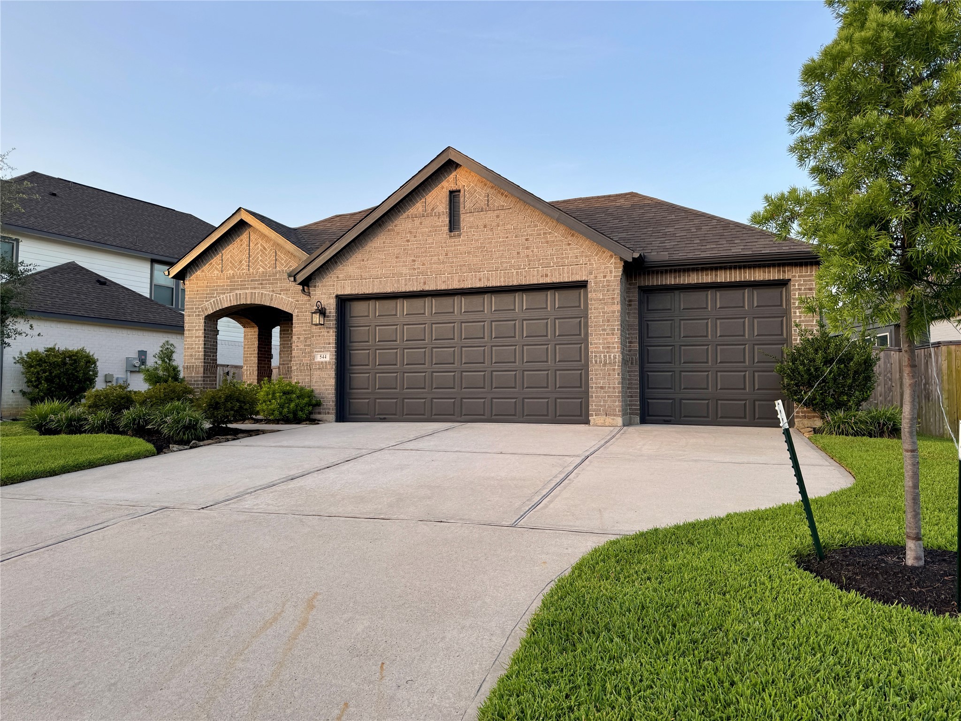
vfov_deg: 56.8
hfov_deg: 71.6
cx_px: 480
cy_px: 360
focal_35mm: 24
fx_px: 666
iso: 80
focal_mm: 6.76
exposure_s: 1/604
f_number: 1.78
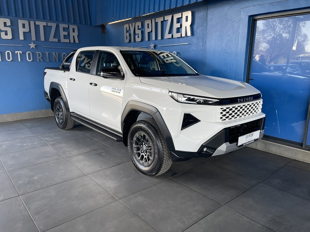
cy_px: 116
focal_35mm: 25
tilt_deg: -13.1
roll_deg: +0.4
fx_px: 224
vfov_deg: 54.9
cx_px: 155
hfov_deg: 69.4
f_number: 1.6
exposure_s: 1/121
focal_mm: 5.1
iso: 64
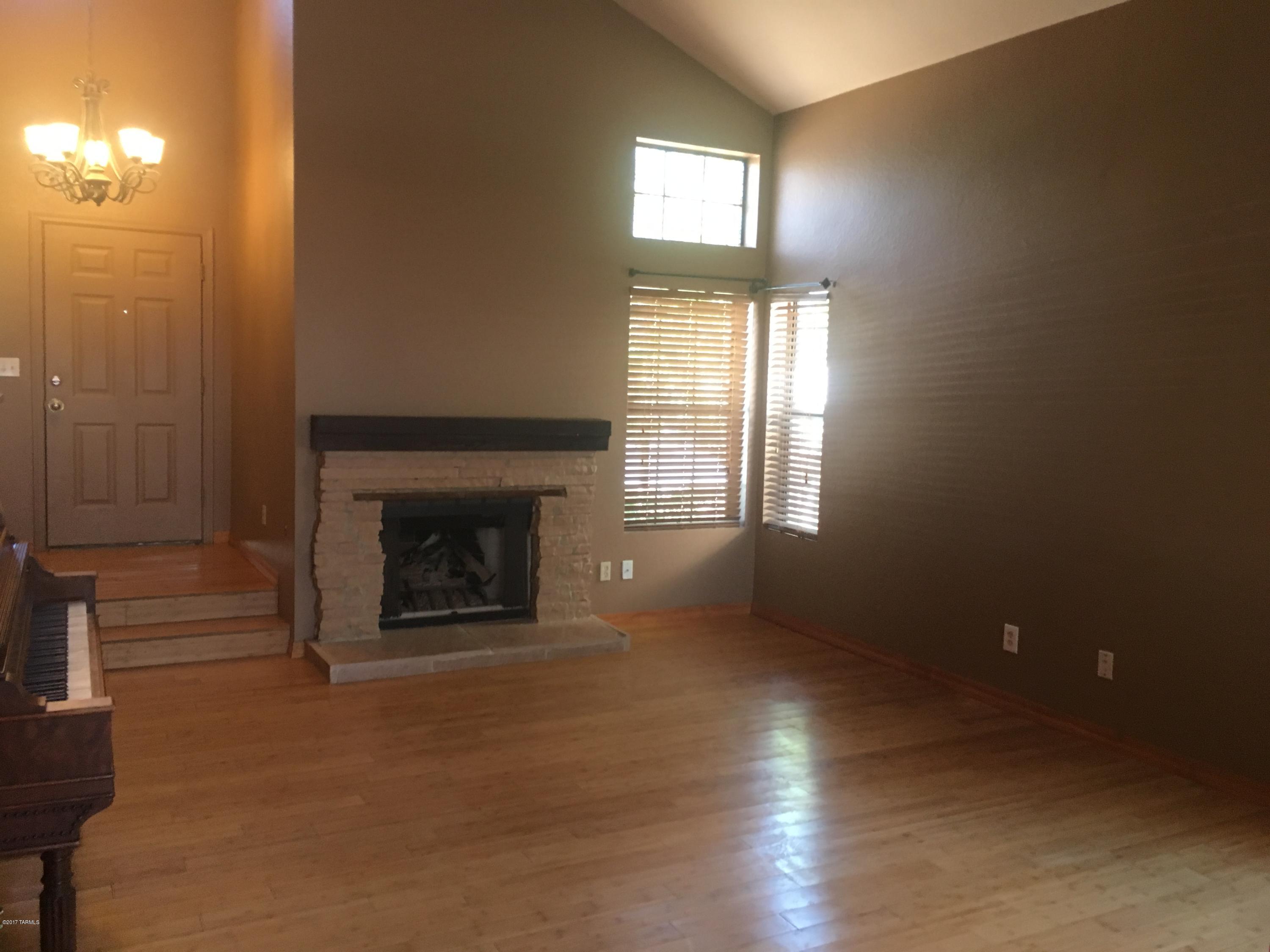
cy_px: 476
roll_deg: -0.8
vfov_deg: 48.2
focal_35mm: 29
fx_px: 1064
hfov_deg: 61.7
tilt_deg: -4.2
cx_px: 635
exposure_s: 1/30
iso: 160
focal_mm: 4.15
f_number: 2.2
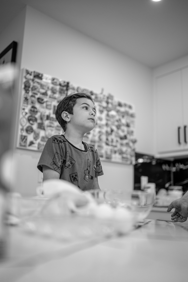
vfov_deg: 54.4
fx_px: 274
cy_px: 141
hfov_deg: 37.9
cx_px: 94
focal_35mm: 35
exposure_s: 1/200
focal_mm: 35
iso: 200
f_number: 1.2
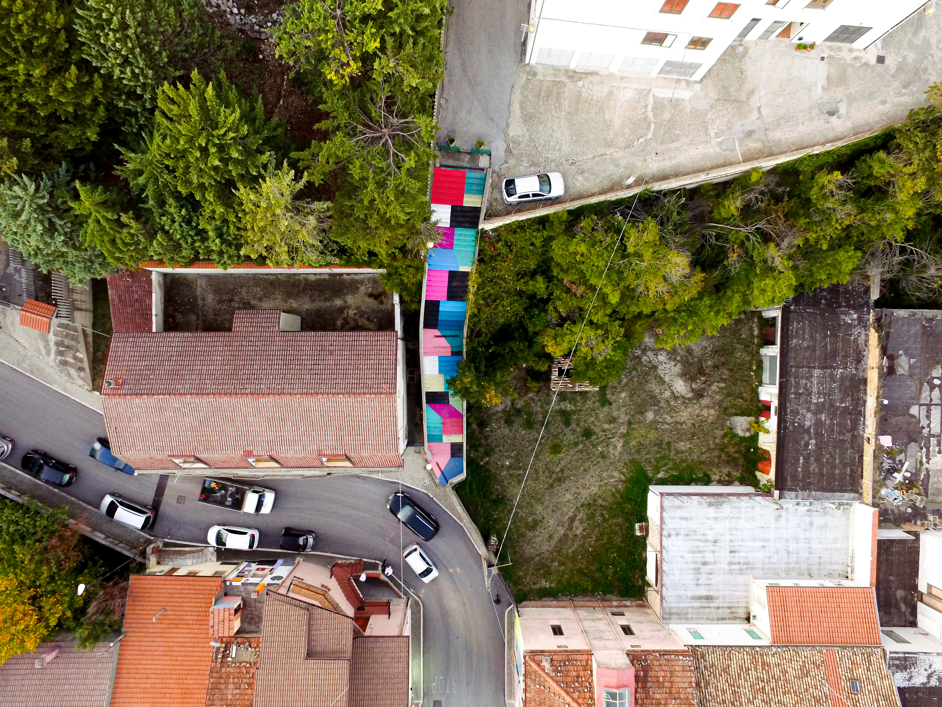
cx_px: 471
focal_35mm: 20
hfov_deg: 81.7
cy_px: 354
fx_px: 544
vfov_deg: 66.0
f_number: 2.8
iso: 310
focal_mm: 3.61
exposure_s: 1/15
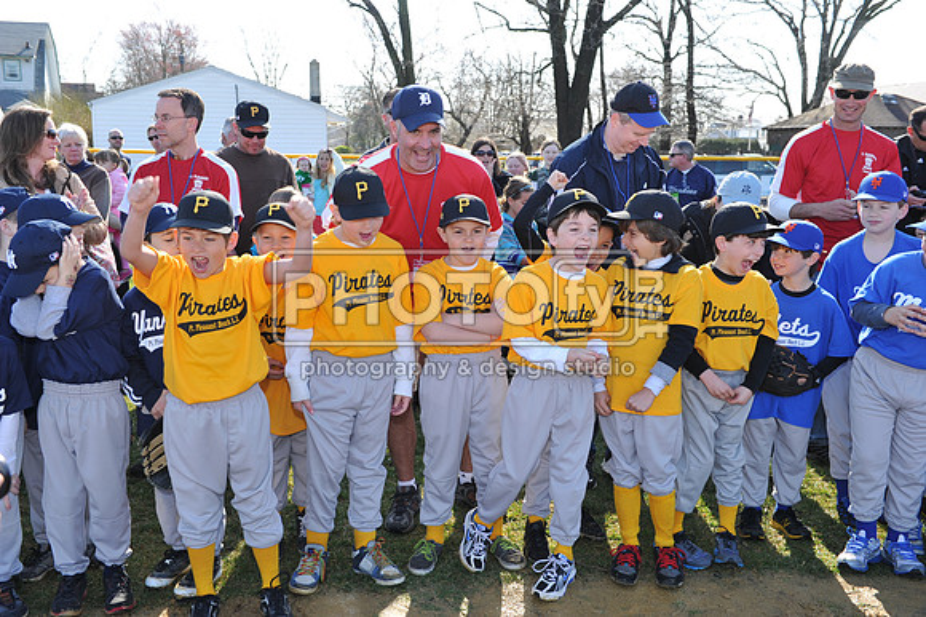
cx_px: 463
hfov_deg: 53.2
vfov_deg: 36.8
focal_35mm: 36
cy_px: 308
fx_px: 925
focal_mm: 36
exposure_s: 1/250
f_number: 5
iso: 200
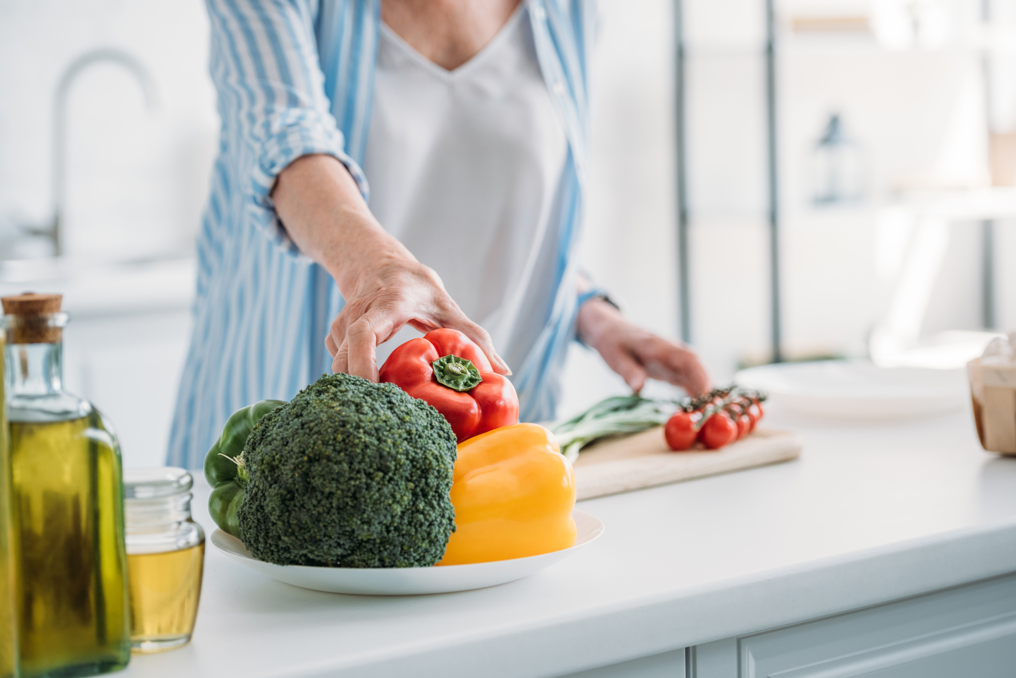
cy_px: 339
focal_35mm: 86
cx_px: 508
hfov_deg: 23.6
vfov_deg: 15.9
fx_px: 2428
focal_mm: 86
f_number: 4
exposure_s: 1/200
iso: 250
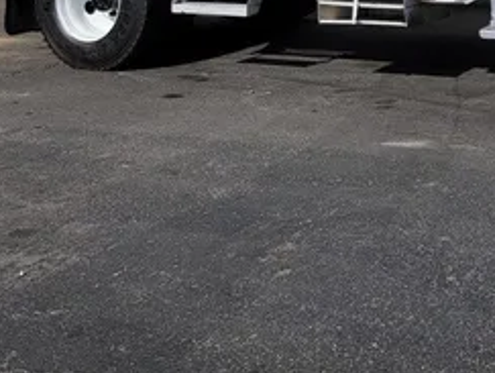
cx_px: 534
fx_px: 1060
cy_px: -193
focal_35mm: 74
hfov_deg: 24.6
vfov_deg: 17.8
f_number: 1.8
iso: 16
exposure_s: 1/1983
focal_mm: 6.7
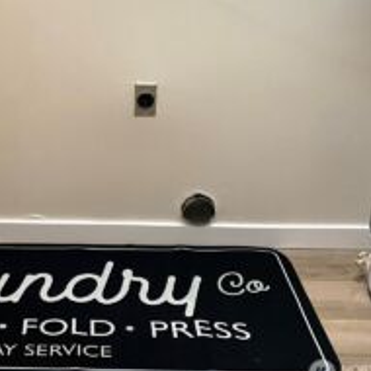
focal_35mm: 54
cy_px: 100
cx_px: 45
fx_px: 655
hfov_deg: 30.4
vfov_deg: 31.2
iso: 125
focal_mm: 3
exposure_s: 1/60
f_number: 1.8
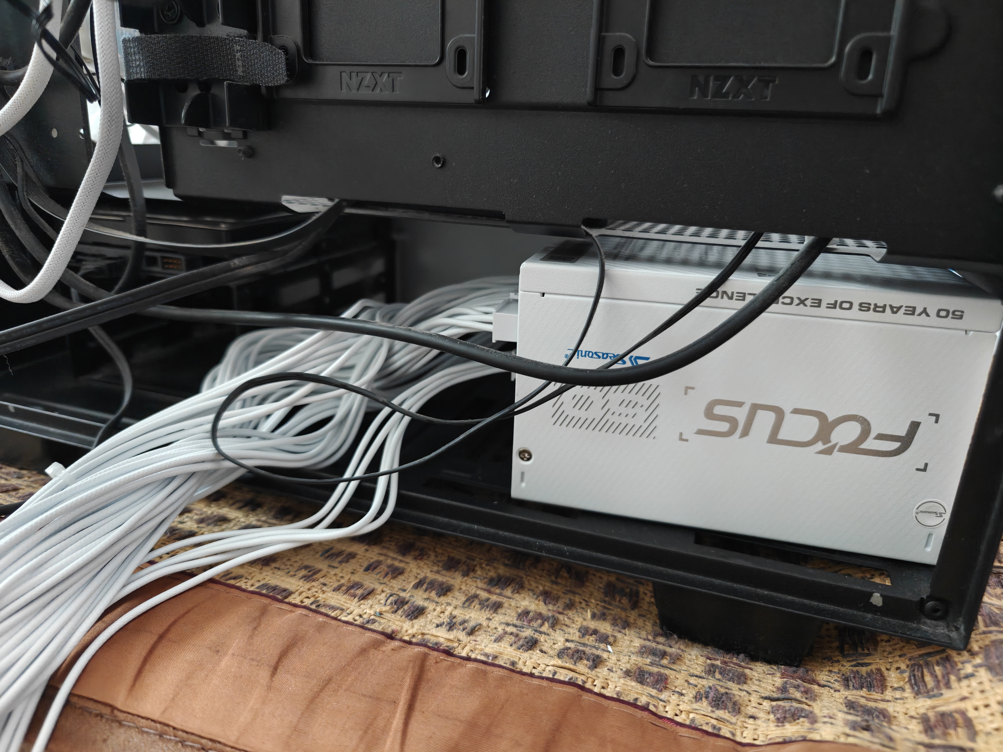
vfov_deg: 58.9
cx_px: 502
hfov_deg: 73.9
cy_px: 376
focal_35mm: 23
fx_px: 666
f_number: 1.6
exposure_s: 1/71
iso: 3200
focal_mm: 6.06
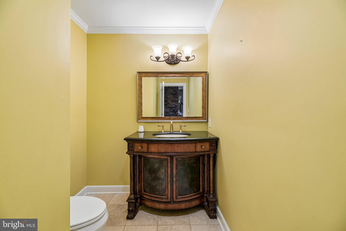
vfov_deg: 81.2
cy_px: 116
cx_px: 173
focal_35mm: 14
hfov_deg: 104.3
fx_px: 135
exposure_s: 1/5
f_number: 8
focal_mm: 14
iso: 400
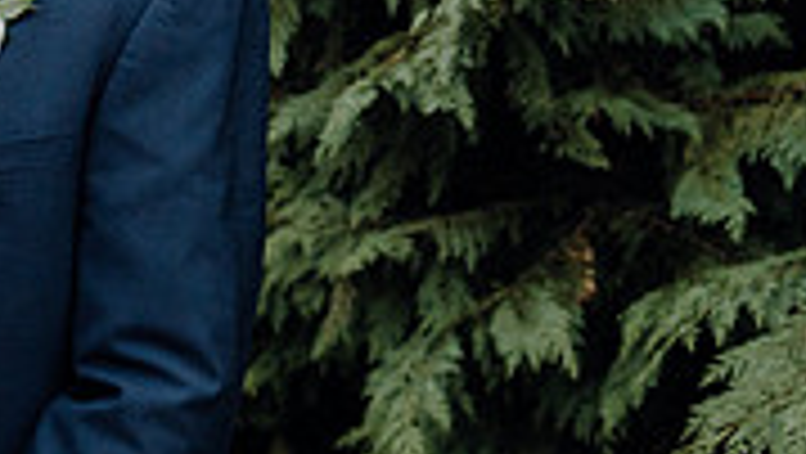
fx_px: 2395
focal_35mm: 112
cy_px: 249
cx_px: -207
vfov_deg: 10.8
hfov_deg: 18.0
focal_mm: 33
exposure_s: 1/160
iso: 2500
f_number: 3.5
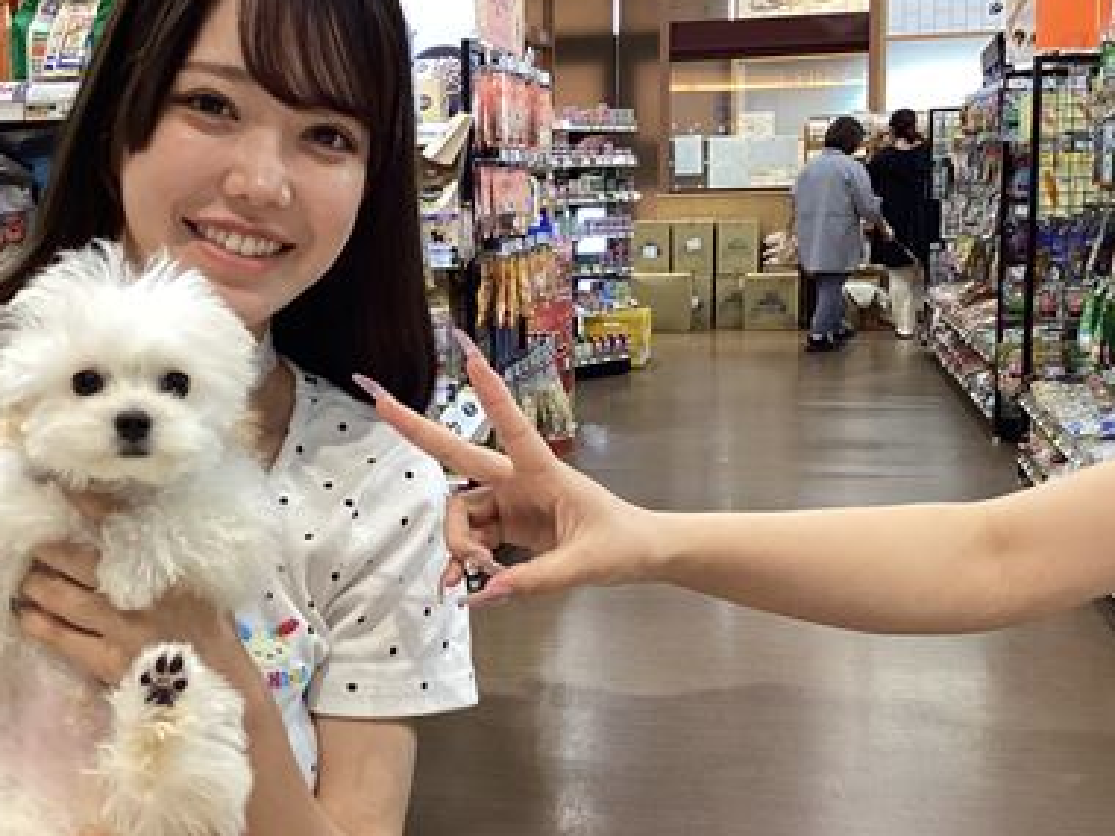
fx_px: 1578
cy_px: 425
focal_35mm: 49
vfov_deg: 29.7
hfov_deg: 38.6
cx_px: 411
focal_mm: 3.3
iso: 160
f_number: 2.4
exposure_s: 1/50
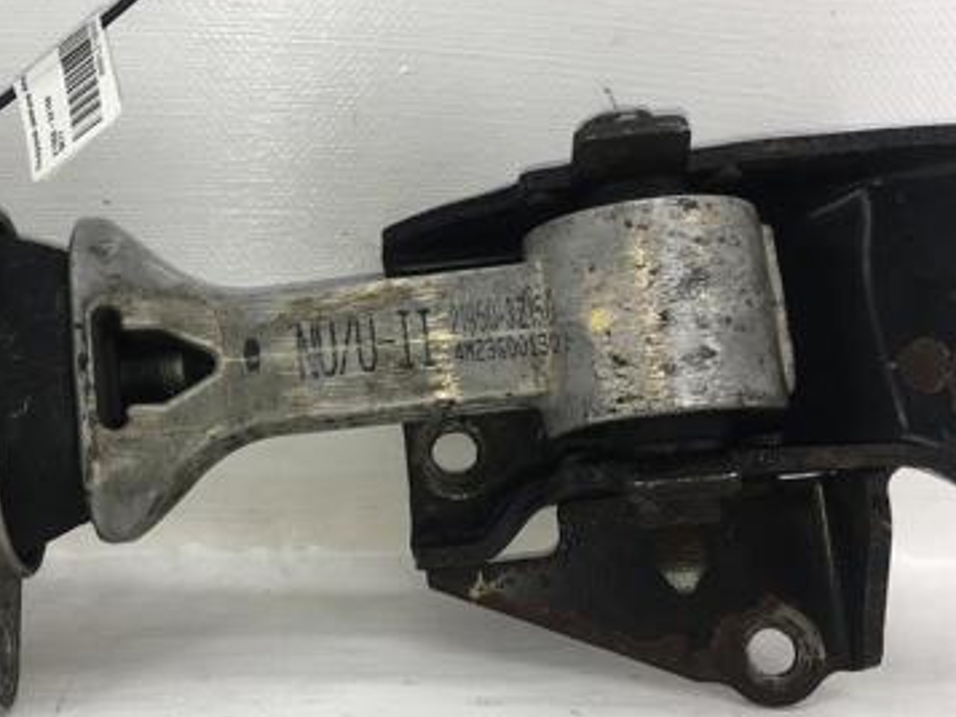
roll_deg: -1.4
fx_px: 1437
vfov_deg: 28.0
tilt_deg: -15.8
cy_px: 310
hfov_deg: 36.5
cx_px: 335
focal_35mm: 52
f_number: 2.2
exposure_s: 1/286
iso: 25
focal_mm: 4.15
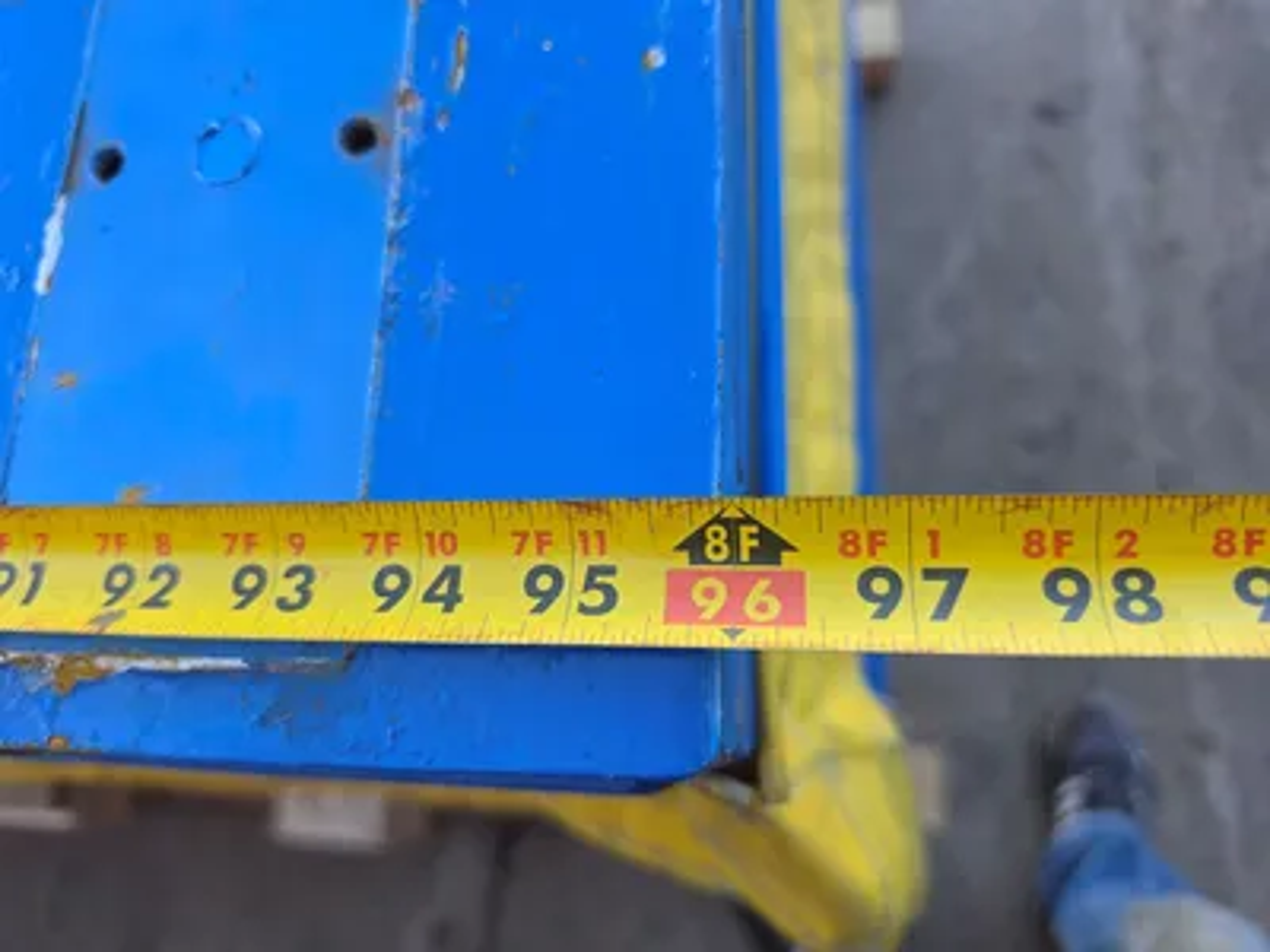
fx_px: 844
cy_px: 476
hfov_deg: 73.9
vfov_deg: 58.9
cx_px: 635
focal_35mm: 23
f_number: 1.4
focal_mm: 6.5
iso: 25
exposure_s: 1/180
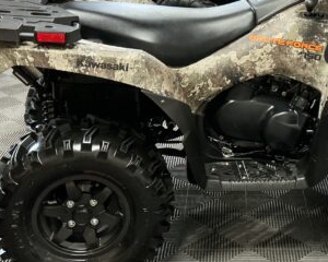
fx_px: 641
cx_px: 256
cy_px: 90
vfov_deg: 23.1
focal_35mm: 66
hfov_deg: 28.2
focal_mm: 3
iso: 250
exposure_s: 1/40
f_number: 1.8
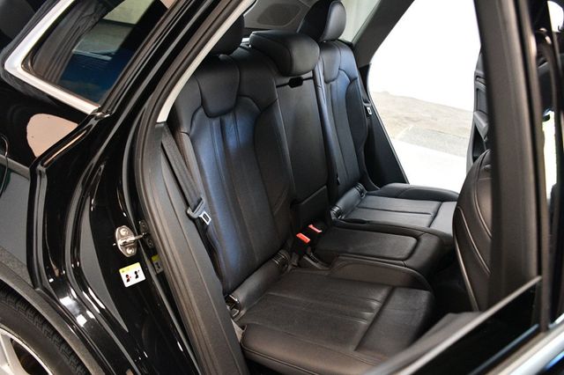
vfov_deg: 43.6
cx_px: 282
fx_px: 470
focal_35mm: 30
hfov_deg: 62.0
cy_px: 188
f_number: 3.5
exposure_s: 1/60
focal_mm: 20
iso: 4000
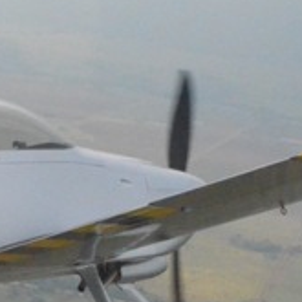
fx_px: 1579
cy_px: 179
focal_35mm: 160
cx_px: -38
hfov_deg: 10.8
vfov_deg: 10.9
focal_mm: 26
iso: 6400
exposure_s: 1/2000
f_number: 22
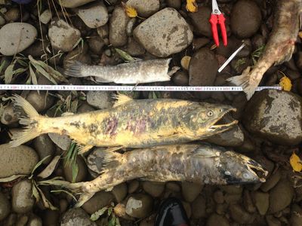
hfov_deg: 55.4
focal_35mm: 33
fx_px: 288
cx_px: 151
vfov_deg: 42.9
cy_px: 113
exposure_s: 1/253
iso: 50
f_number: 2.4
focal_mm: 4.12
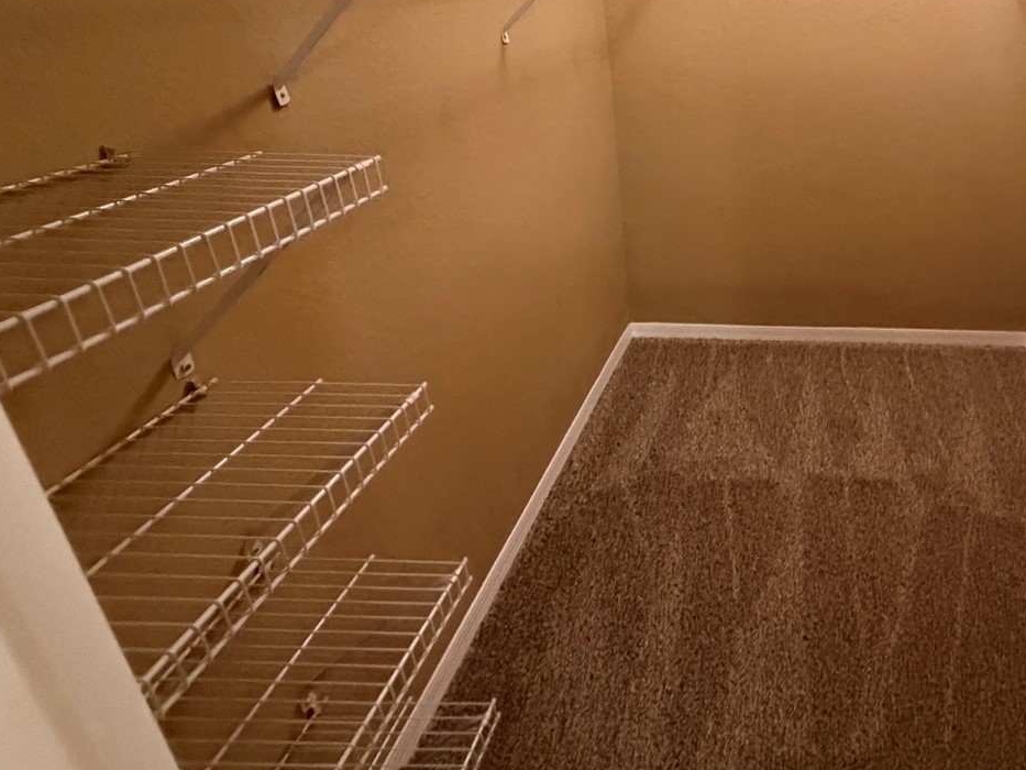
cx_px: 838
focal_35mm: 24
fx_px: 711
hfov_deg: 64.5
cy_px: 242
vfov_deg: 55.4
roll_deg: -1.6
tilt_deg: -20.3
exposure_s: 1/60
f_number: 2.2
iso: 800
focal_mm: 2.22
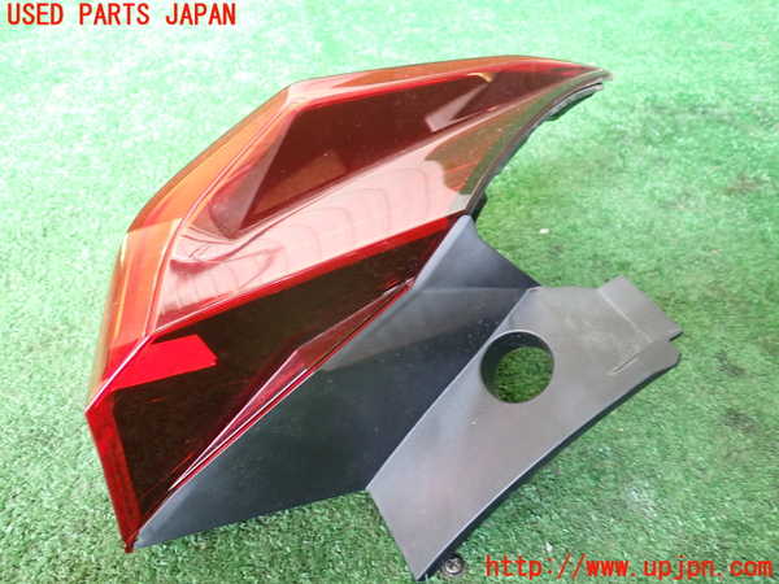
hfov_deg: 60.0
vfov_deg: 46.8
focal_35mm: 30
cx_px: 390
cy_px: 292
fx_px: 675
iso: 400
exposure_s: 1/30
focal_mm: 5.4
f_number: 2.3
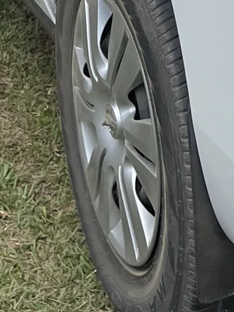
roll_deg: +0.6
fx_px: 1244
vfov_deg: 11.6
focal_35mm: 138
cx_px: 314
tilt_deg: -4.2
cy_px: -454
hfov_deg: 10.5
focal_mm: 5.1
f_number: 1.6
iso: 32
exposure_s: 1/2545
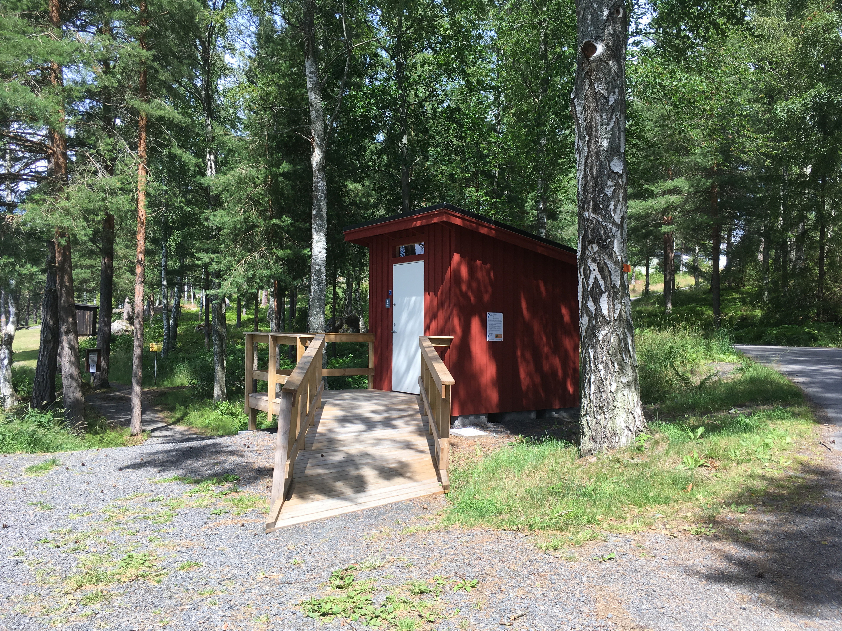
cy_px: 316
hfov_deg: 61.7
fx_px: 705
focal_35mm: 29
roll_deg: -1.0
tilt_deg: +0.1
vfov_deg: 48.2
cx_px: 421
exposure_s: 1/534
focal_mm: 4.15
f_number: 2.2
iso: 25
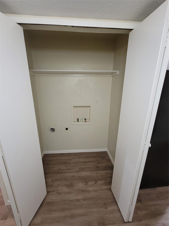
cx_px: 84
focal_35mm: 13
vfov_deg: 106.2
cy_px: 113
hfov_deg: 89.9
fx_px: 85
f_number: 2.2
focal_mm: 2.2
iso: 500
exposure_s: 1/29
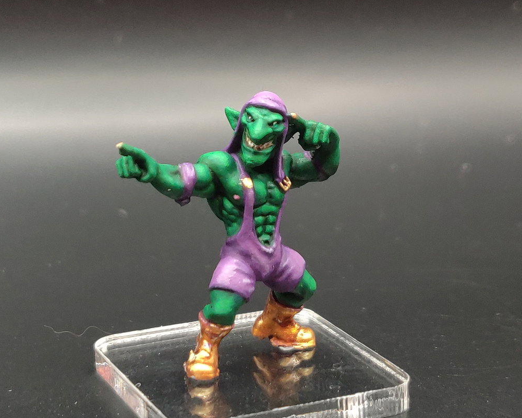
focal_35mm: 39
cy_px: 176
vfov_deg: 38.1
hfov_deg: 46.8
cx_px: 281
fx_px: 603
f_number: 1.7
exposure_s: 1/50
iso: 400
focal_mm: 4.25
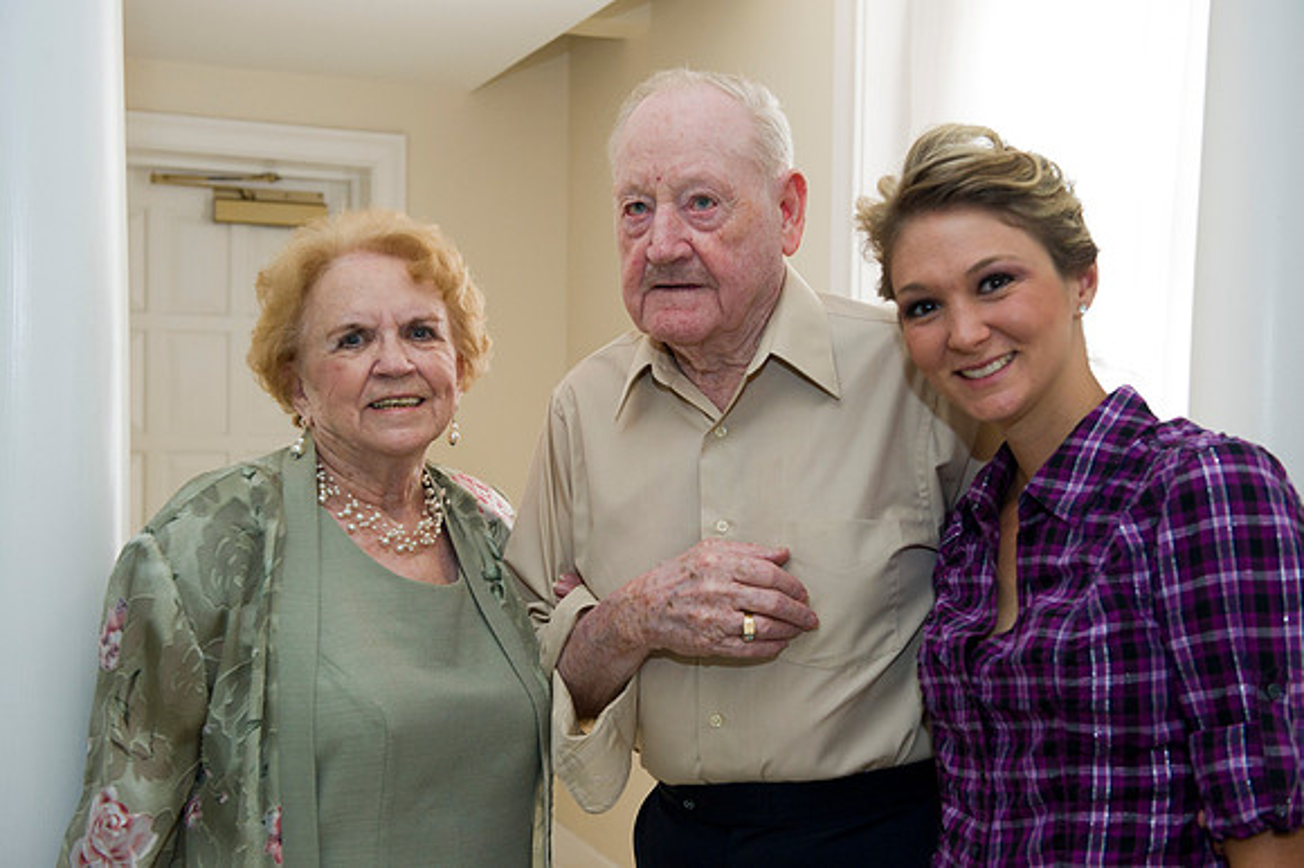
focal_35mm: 48
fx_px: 1738
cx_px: 652
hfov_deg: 41.1
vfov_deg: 28.0
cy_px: 434
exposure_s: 1/80
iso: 1250
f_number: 4
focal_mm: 48
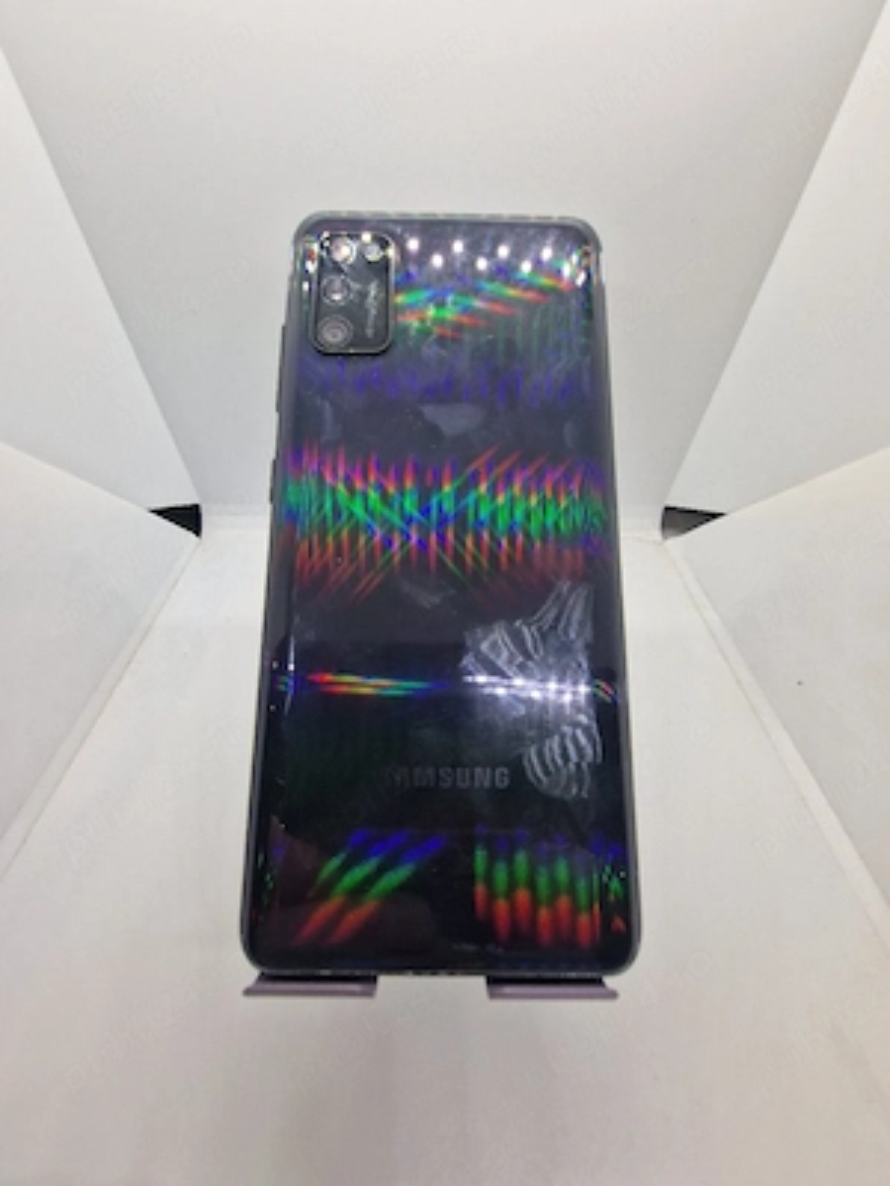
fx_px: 446
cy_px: 593
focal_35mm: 13
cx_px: 445
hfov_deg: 89.9
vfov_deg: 106.2
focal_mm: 2.2
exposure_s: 1/123
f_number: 2.2
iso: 50
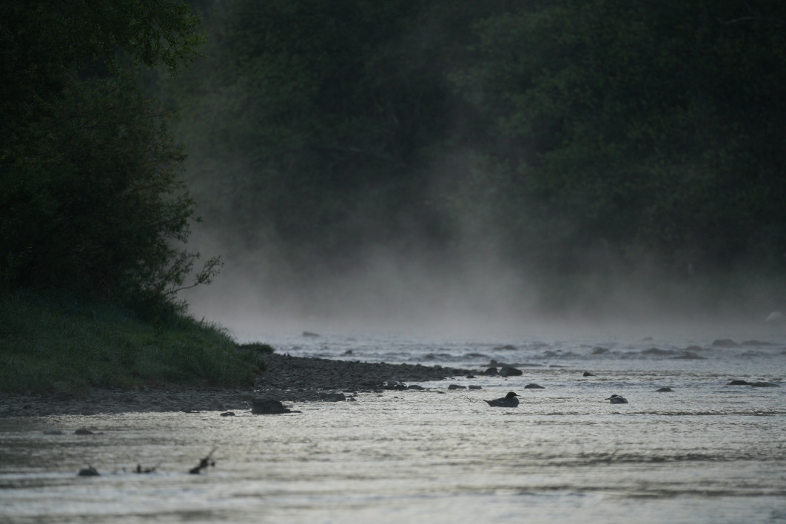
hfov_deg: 4.1
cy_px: 262
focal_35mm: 500
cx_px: 393
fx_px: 10916
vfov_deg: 2.7
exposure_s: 1/1000
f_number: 5.6
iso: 800
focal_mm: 500
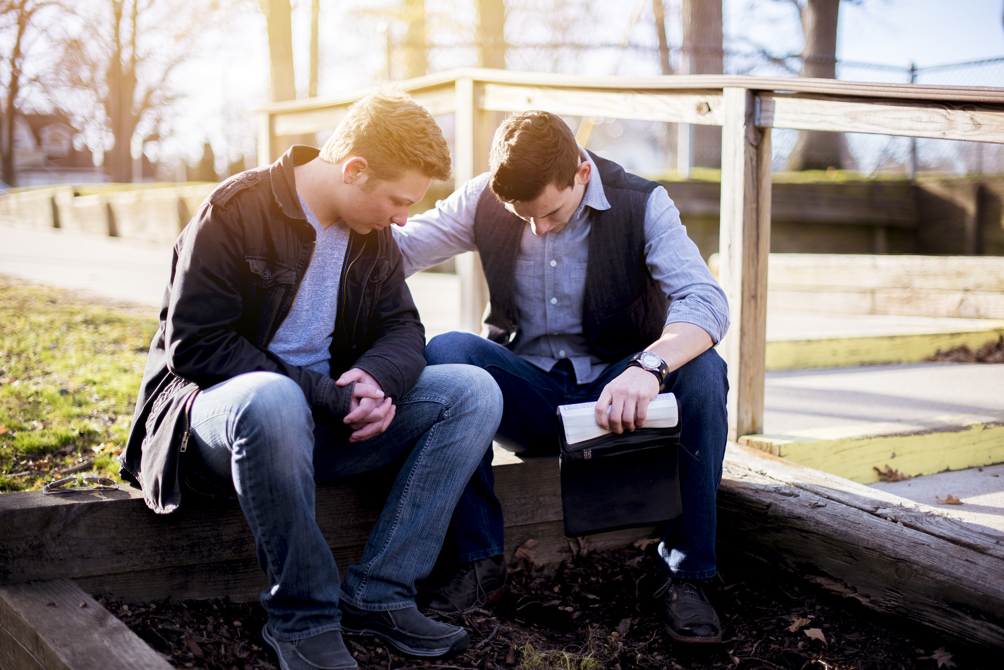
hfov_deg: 39.6
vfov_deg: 27.0
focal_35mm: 50
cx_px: 502
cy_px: 335
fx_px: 1395
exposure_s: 1/2000
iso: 50
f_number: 1.4
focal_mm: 50
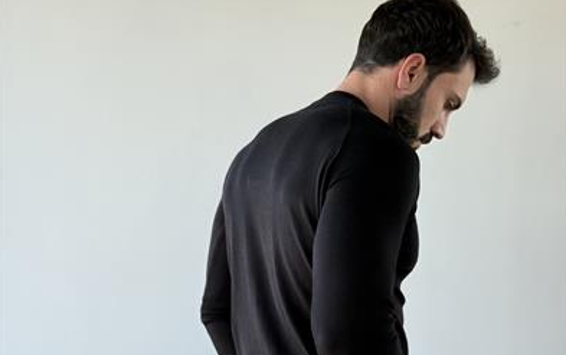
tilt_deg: -0.2
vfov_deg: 18.7
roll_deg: -0.1
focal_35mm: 69
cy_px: 288
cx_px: 284
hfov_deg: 29.8
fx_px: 1065
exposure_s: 1/215
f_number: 1.78
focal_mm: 6.76
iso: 64
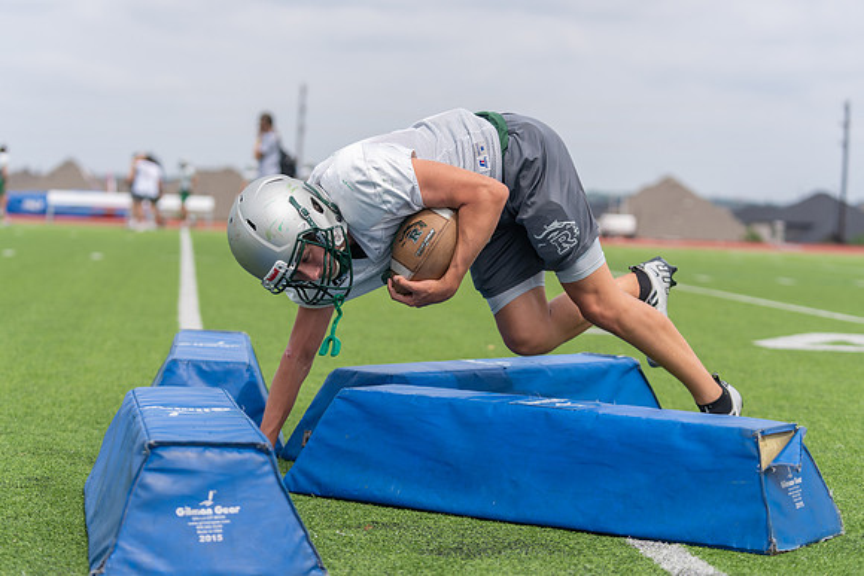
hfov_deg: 23.9
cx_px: 432
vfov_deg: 16.1
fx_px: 2040
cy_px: 288
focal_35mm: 85
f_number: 3.2
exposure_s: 1/1250
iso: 100
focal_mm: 85
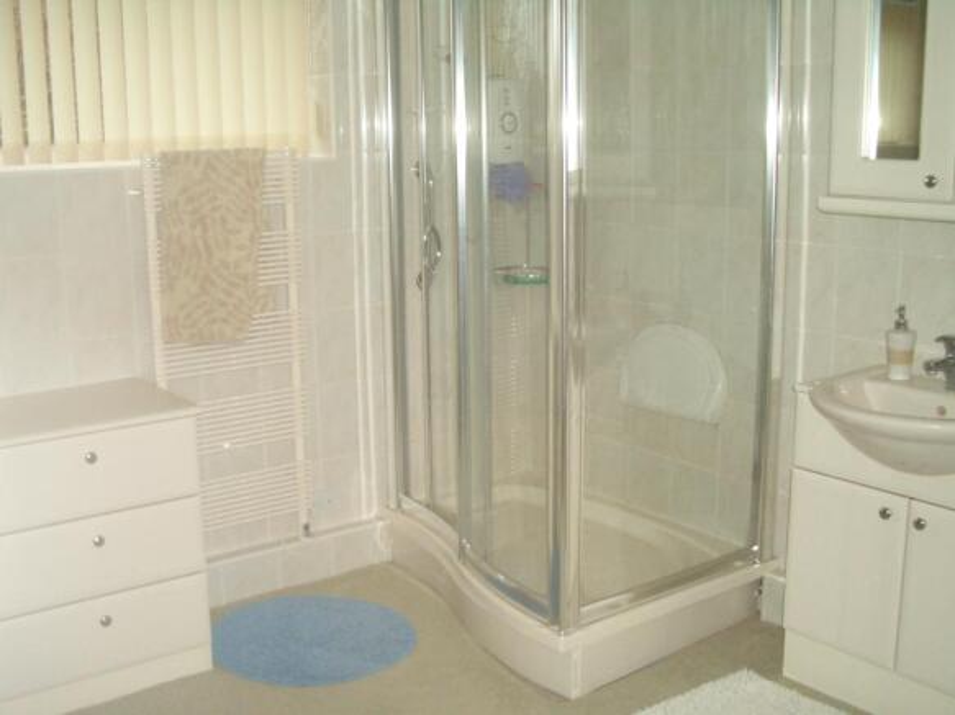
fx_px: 1131
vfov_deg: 35.1
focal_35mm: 41
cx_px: 478
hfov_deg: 45.8
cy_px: 358
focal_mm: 6.8
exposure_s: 1/60
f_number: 2.8
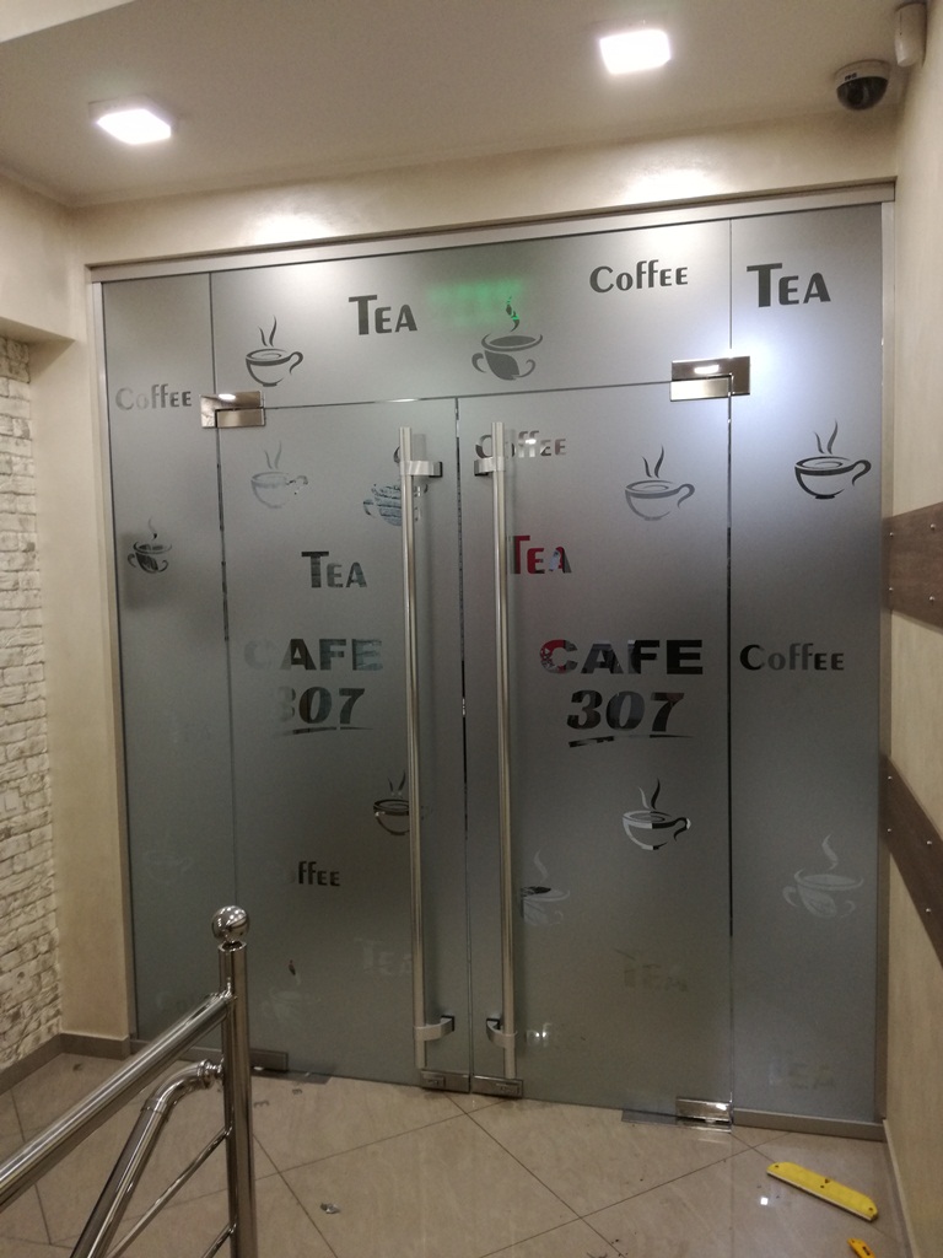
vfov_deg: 65.3
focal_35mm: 27
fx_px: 981
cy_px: 629
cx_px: 472
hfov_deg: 51.4
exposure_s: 1/33.3
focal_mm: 3.79
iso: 160
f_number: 2
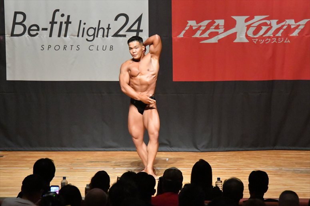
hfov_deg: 9.2
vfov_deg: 6.1
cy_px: 103
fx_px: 1937
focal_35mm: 225
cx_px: 155
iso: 16000
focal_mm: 150
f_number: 5.6
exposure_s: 1/400
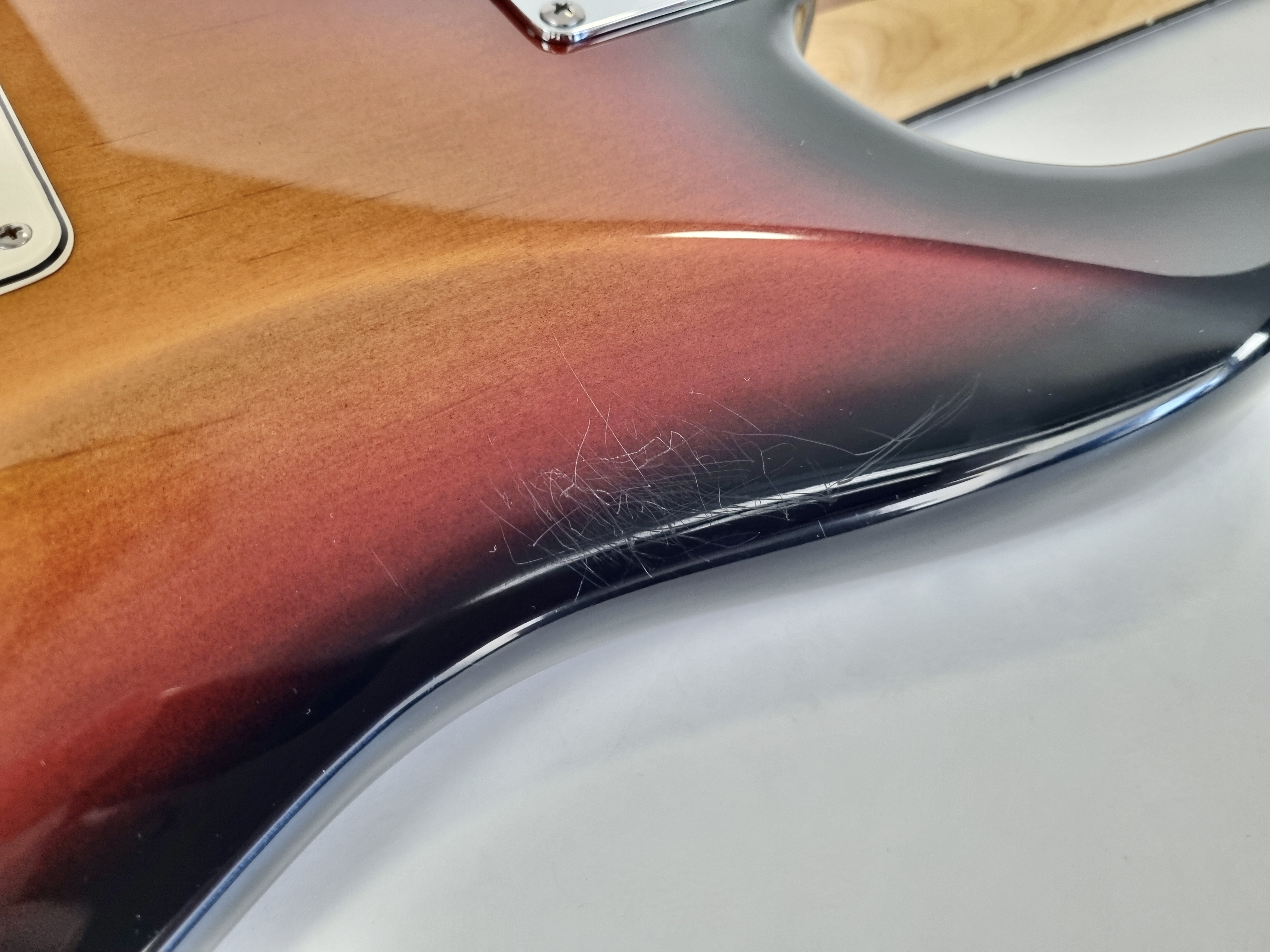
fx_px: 954
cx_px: 635
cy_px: 476
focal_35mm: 26
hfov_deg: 67.3
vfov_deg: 53.1
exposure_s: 1/100
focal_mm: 5.4
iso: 320
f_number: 1.8
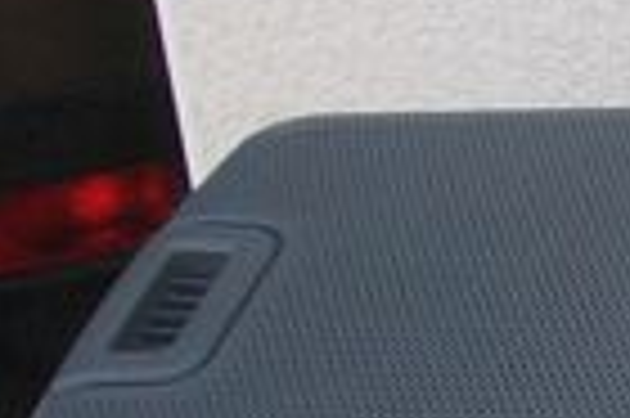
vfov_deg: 5.8
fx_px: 4038
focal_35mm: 231
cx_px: 1809
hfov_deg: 7.9
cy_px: 755
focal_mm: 5.7
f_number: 2.9
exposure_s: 1/174
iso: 80
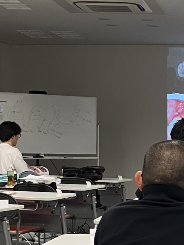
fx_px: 780
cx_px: 239
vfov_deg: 17.7
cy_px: 207
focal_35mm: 110
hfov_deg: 13.0
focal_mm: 3.99
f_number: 1.8
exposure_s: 1/60
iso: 100
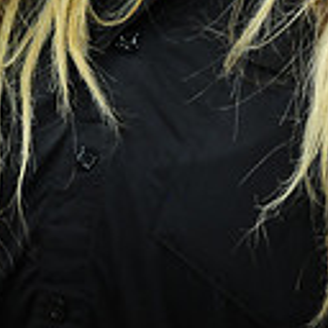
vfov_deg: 4.3
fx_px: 4320
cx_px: 229
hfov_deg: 4.3
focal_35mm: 403
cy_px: -382
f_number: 4
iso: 1250
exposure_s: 1/125
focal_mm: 70
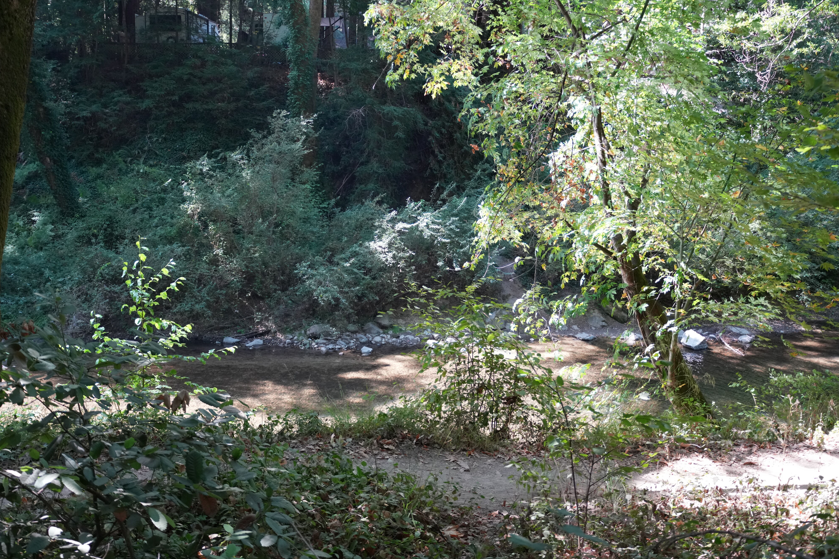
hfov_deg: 49.6
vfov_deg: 34.2
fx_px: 909
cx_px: 412
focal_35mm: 39
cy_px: 301
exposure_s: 1/400
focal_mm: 36
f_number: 4.5
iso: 2000
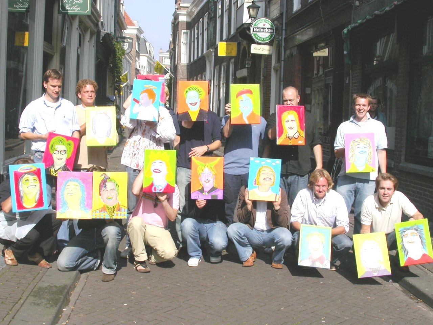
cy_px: 162
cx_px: 216
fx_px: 625
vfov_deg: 29.1
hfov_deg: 38.2
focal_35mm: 50
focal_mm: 10.4
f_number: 6.5
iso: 100
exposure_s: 1/557
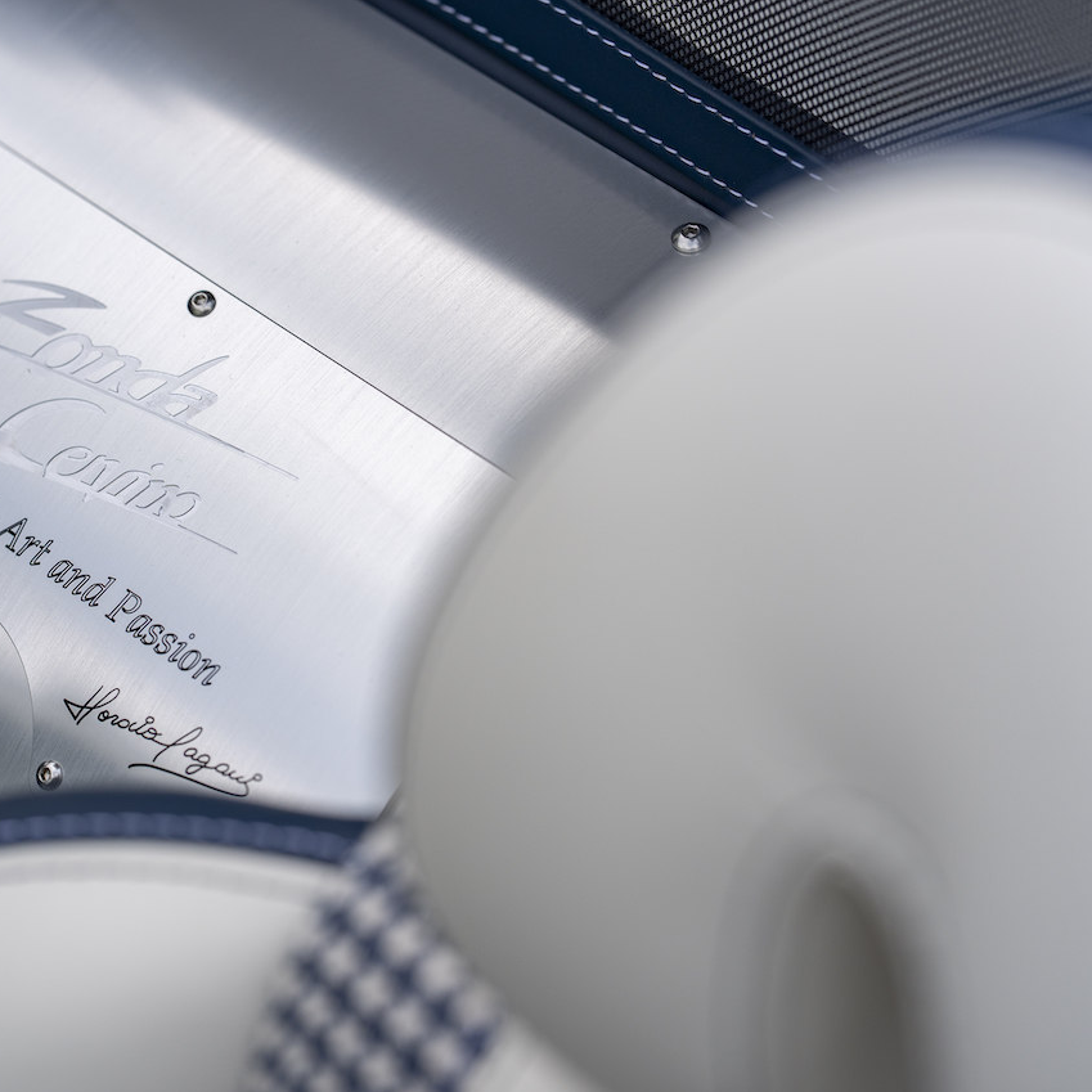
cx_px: 351
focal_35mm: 173
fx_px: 6174
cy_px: 547
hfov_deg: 10.1
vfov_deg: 10.1
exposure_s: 1/1250
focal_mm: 135
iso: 250
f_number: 4
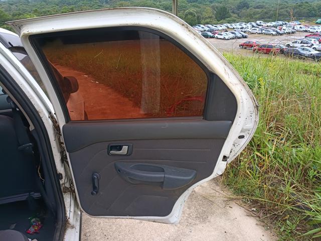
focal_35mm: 26
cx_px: 160
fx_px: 241
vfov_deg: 53.1
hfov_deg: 67.3
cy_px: 120
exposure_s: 1/162
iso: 142
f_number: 1.8
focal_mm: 4.81
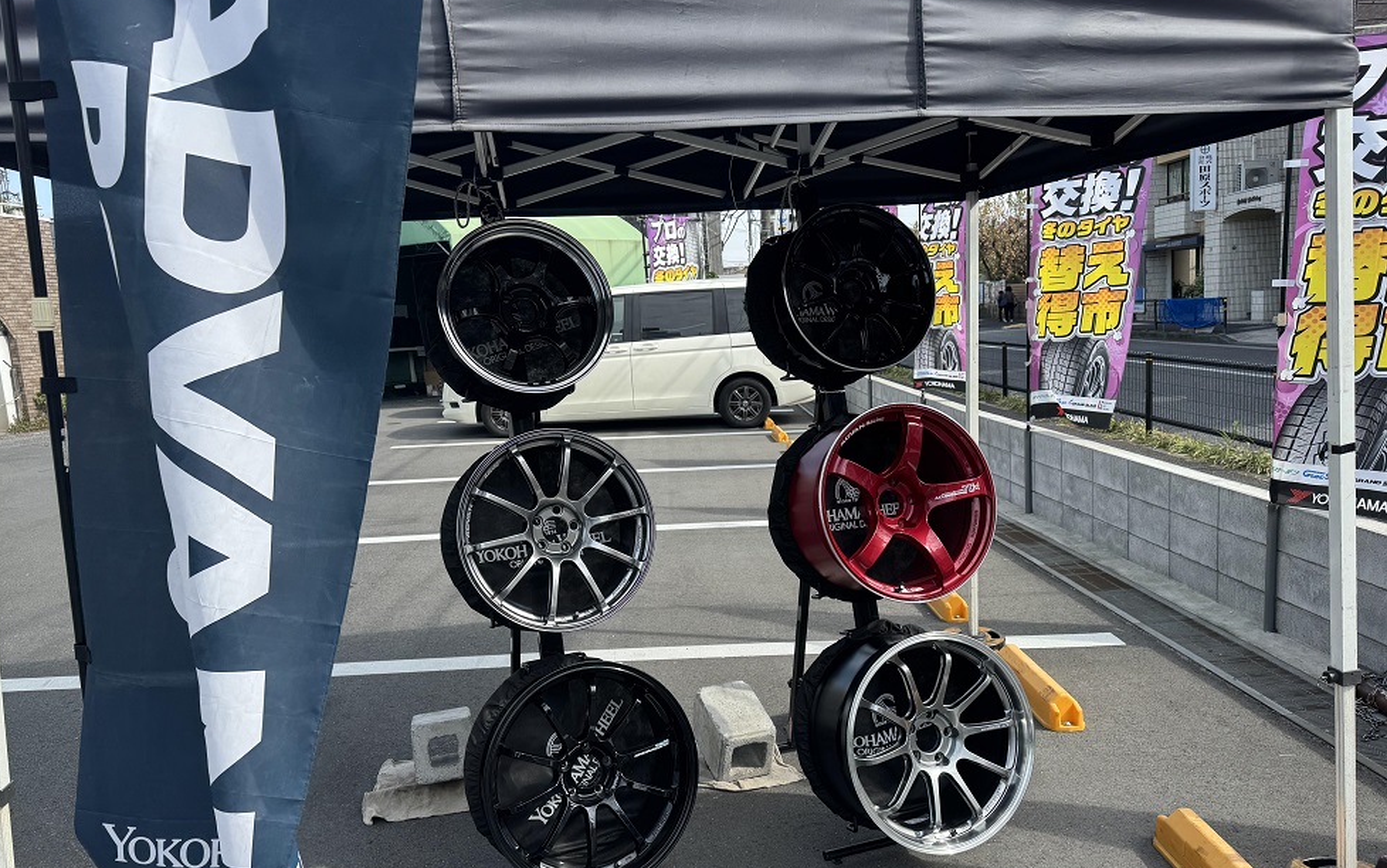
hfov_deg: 70.4
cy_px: 465
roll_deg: +4.5
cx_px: 679
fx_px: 983
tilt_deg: -9.1
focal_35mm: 26
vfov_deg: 47.6
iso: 80
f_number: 1.78
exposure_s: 1/1637
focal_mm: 6.76
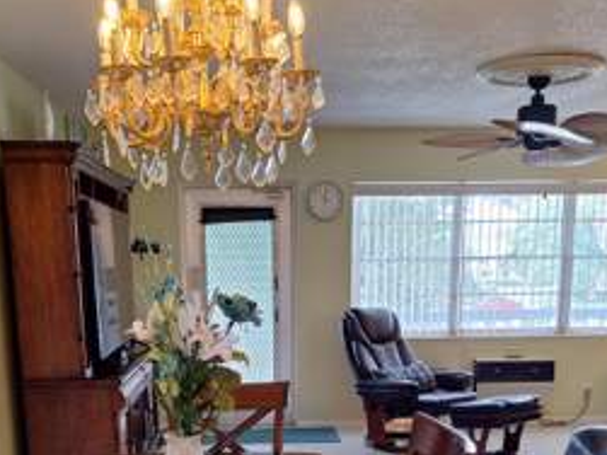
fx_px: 771
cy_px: 427
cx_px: 283
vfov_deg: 31.0
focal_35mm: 44
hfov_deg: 42.9
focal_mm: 5.54
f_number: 1.8
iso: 80
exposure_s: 1/40
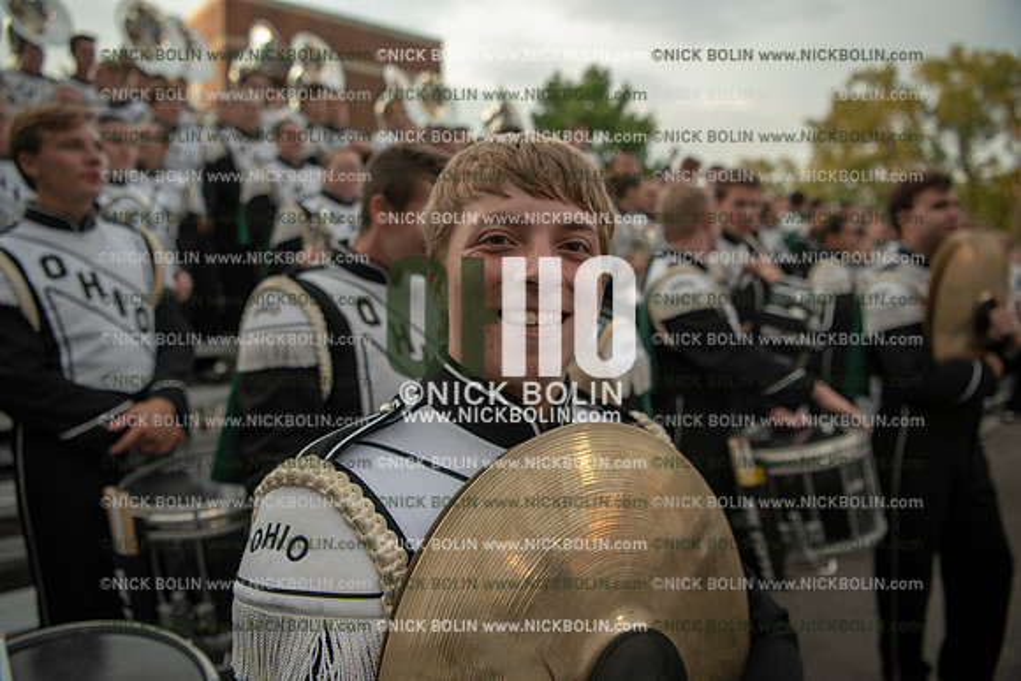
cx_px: 510
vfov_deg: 53.2
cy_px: 340
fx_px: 681
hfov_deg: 73.7
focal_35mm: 24
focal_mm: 24
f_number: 3.2
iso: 800
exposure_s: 1/1250
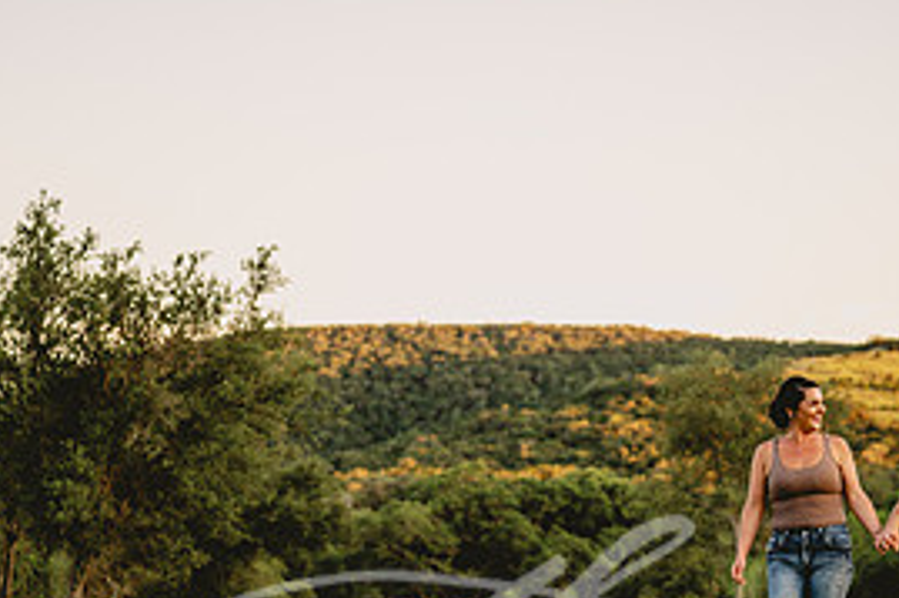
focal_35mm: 108
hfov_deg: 18.9
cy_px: 327
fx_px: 2695
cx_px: 501
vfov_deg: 12.7
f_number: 1.8
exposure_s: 1/800
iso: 125
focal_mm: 50
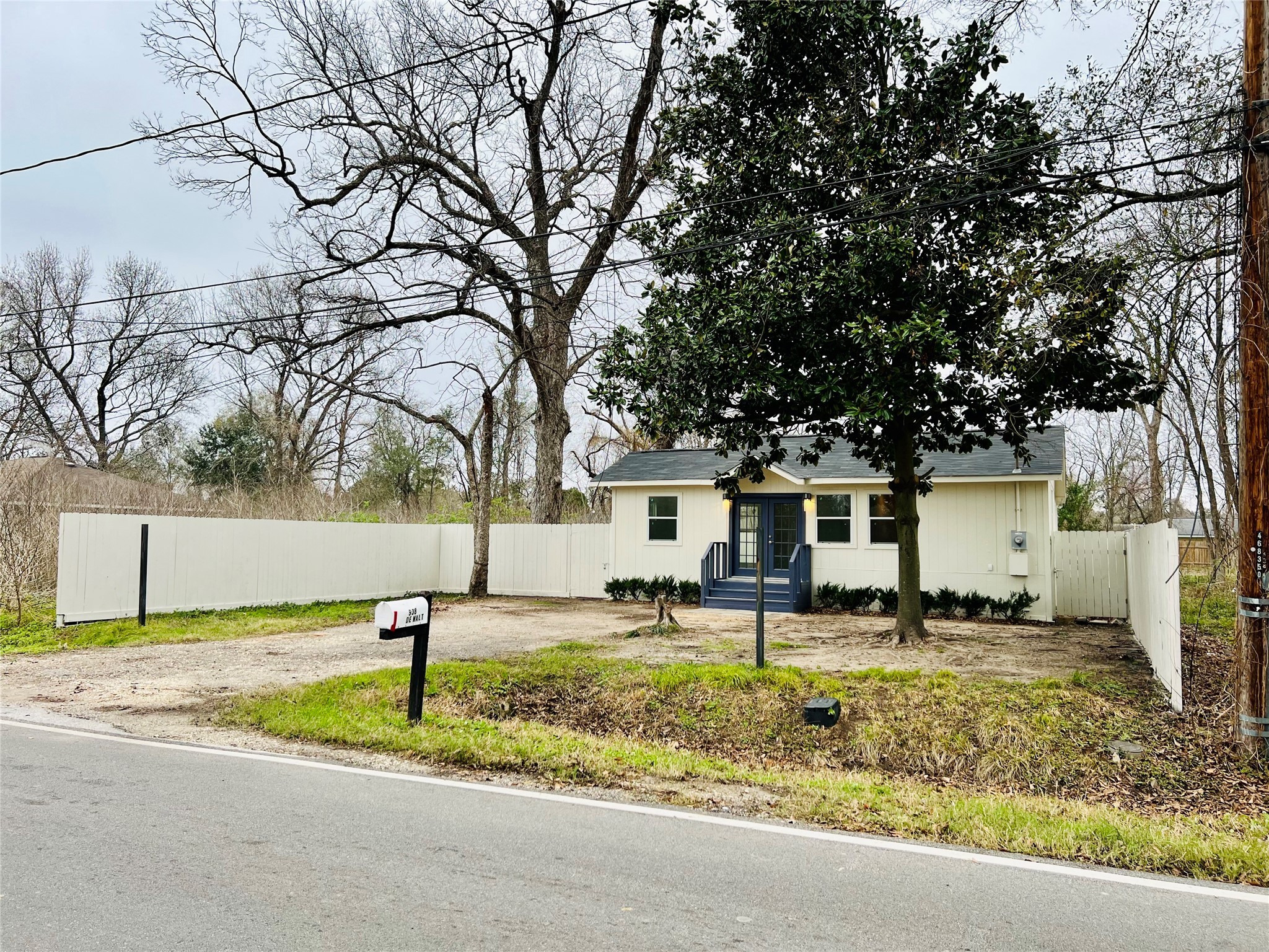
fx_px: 953
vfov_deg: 53.1
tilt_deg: +3.0
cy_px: 476
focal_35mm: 26
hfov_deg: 67.3
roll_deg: -0.4
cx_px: 634
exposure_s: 1/753
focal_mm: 5.7
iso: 50
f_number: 1.5
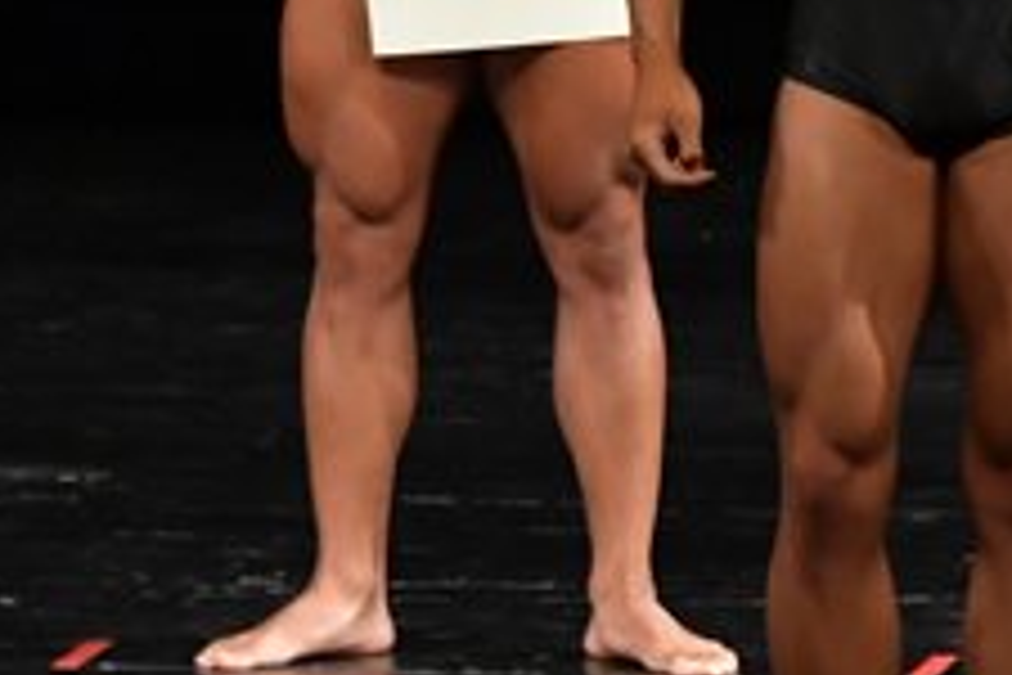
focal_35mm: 775
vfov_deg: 1.8
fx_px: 21784
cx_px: 1433
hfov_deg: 2.7
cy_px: 148
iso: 3200
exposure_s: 1/400
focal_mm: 150
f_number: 5.6
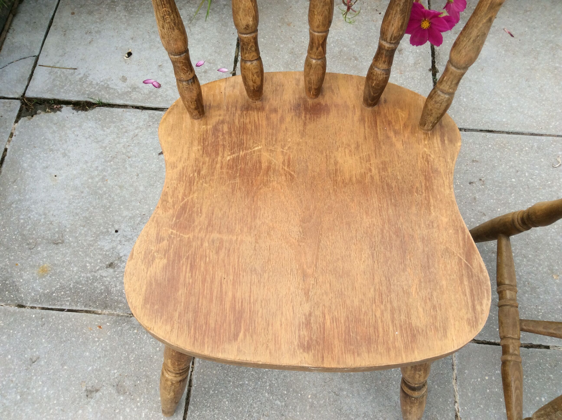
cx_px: 281
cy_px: 210
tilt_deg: -64.2
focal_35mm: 32
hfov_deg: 56.9
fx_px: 519
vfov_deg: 44.1
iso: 32
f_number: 2.4
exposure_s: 1/304
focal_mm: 3.3
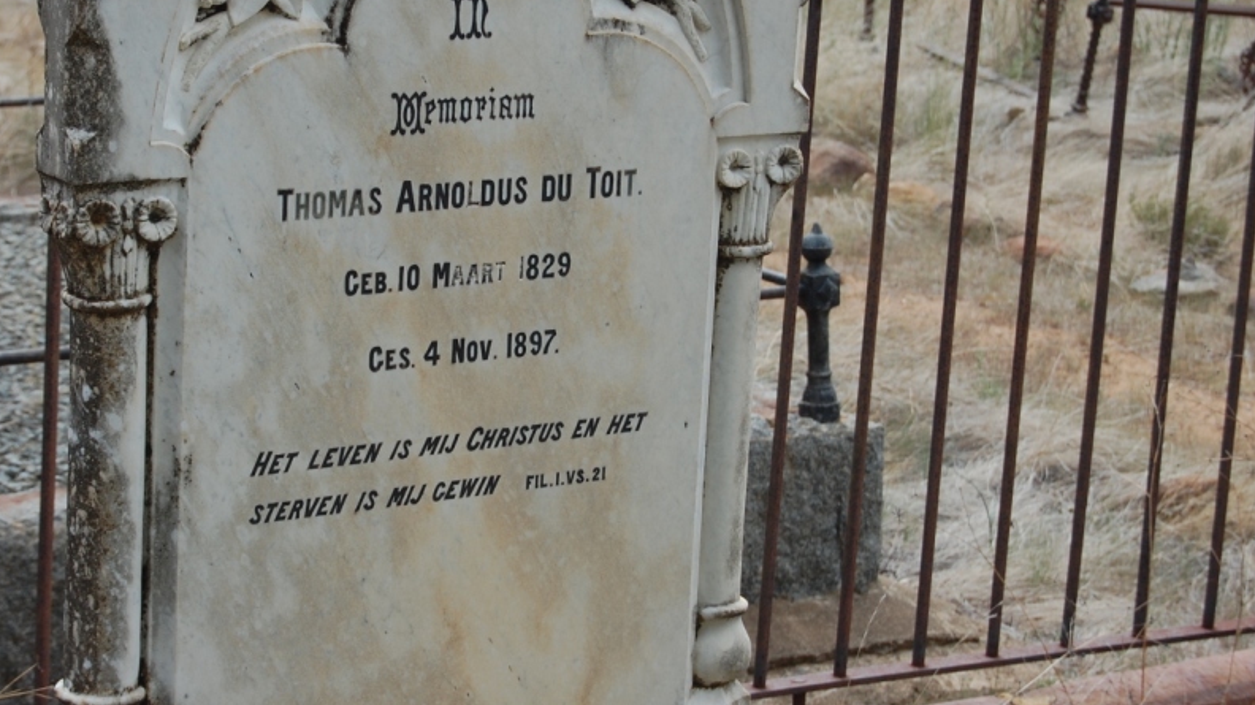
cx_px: 482
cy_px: 243
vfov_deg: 10.8
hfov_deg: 19.1
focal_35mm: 112
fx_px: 3715
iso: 200
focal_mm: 55
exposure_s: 1/200
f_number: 7.1
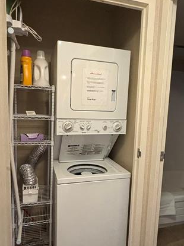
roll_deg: -1.6
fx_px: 184
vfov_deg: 67.3
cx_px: 90
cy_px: 131
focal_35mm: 26
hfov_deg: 53.0
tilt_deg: -5.4
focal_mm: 2.22
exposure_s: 1/60
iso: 500
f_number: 2.2
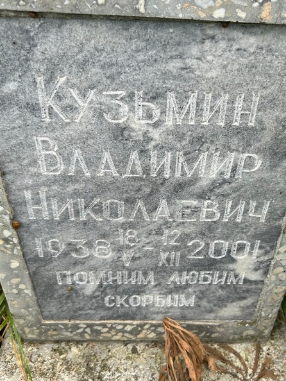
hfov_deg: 40.5
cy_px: 190
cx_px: 173
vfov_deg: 52.6
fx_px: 385
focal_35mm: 35
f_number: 1.5
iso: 50
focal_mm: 5.7
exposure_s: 1/526
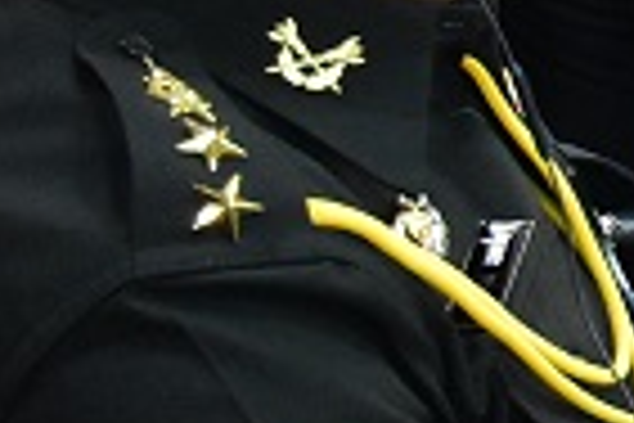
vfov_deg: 7.7
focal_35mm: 172
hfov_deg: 9.2
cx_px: 2001
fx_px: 3029
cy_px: -392
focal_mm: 18
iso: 3200
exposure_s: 1/60
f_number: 5.6
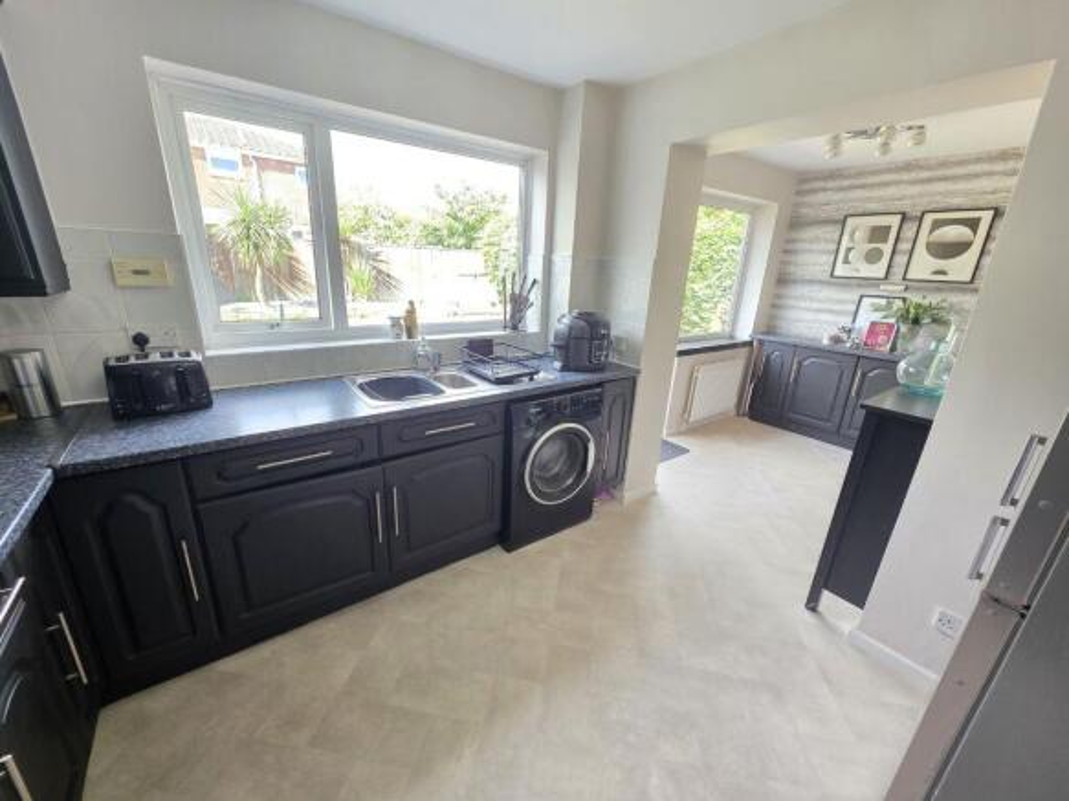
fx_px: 401
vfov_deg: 89.9
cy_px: 400
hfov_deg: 106.2
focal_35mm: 13
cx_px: 534
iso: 160
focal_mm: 2.2
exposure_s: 1/100
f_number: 1.9
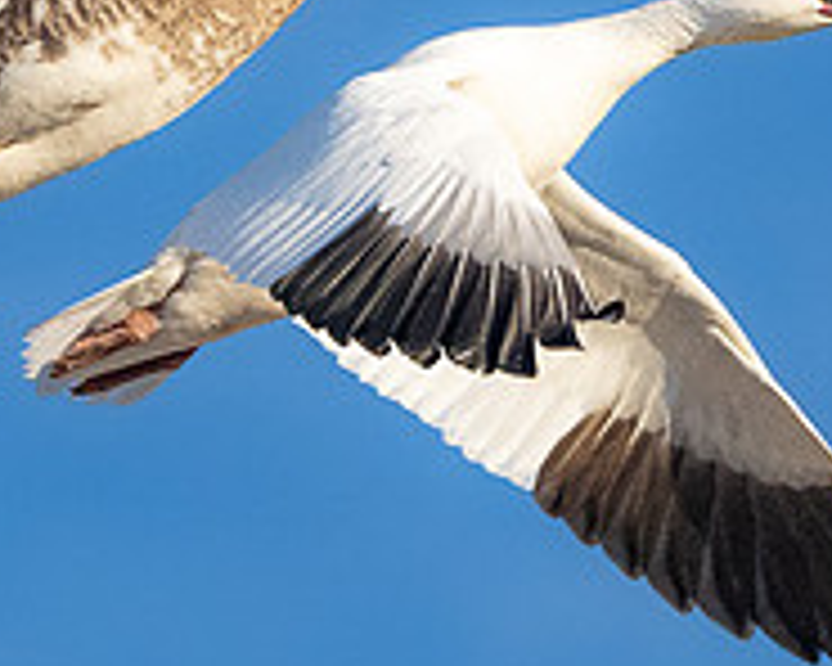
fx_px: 39915
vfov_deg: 1.0
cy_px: 14
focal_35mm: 1621
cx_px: 227
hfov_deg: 1.2
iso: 2000
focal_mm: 256
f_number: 8
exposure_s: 1/2500
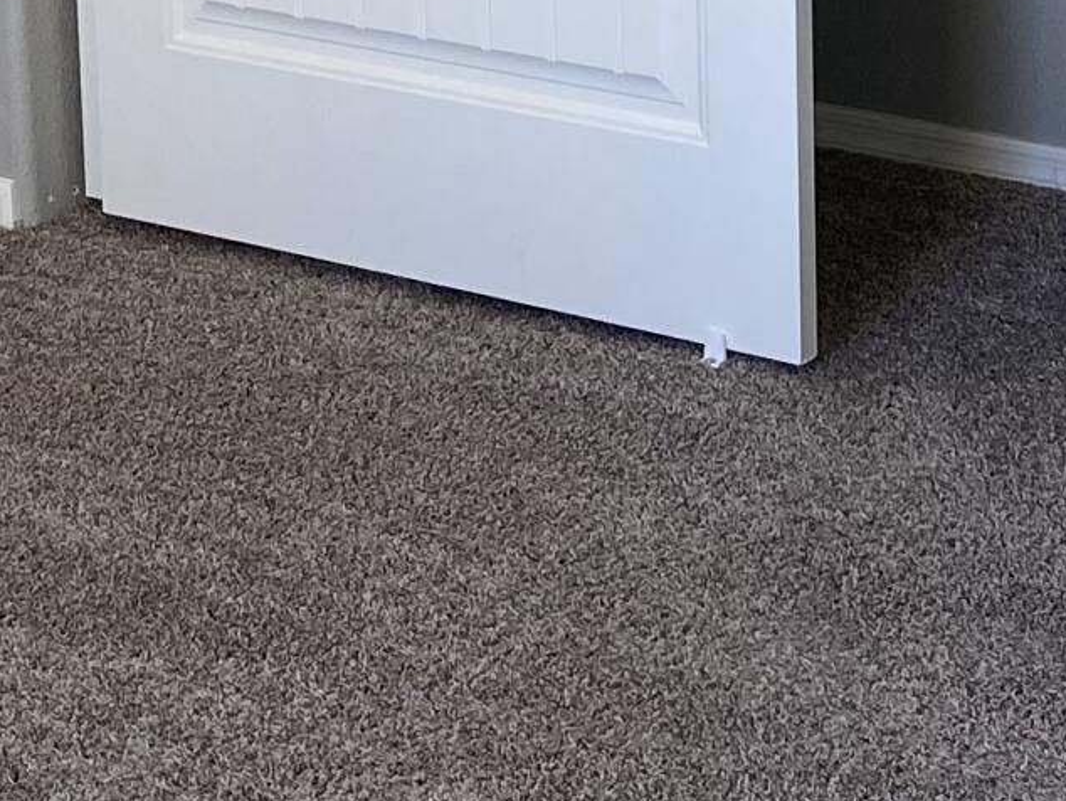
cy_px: -288
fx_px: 3789
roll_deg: +1.4
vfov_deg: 11.7
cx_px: 501
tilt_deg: -9.3
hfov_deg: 16.0
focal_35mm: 123
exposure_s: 1/120
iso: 100
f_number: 1.8
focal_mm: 4.25
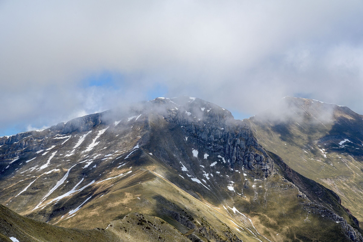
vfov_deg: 17.5
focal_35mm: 78
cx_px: 182
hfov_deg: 26.0
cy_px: 121
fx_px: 786
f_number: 11
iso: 64
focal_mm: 78
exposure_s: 1/160
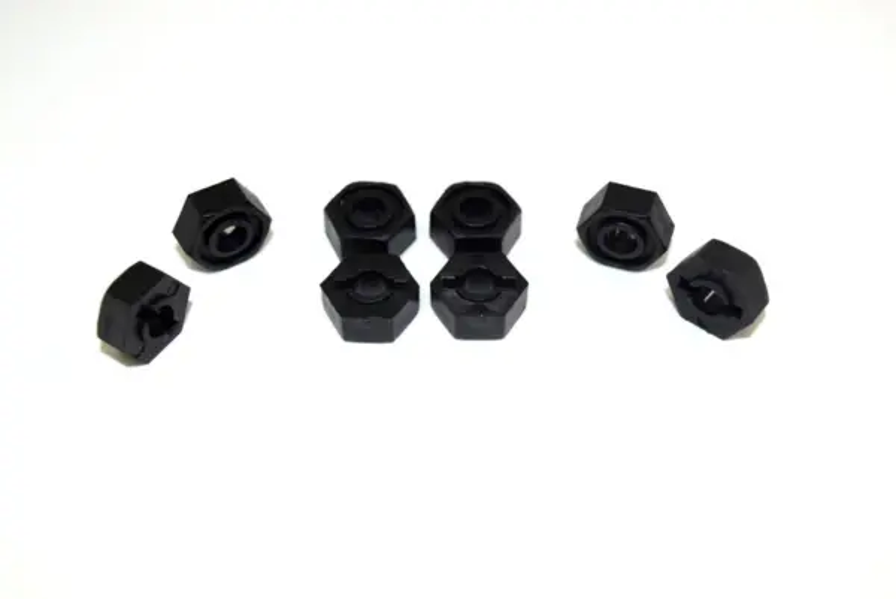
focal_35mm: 54
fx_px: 1345
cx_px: 448
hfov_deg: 36.8
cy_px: 300
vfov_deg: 25.1
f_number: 6.3
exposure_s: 1/60
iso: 100
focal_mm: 36
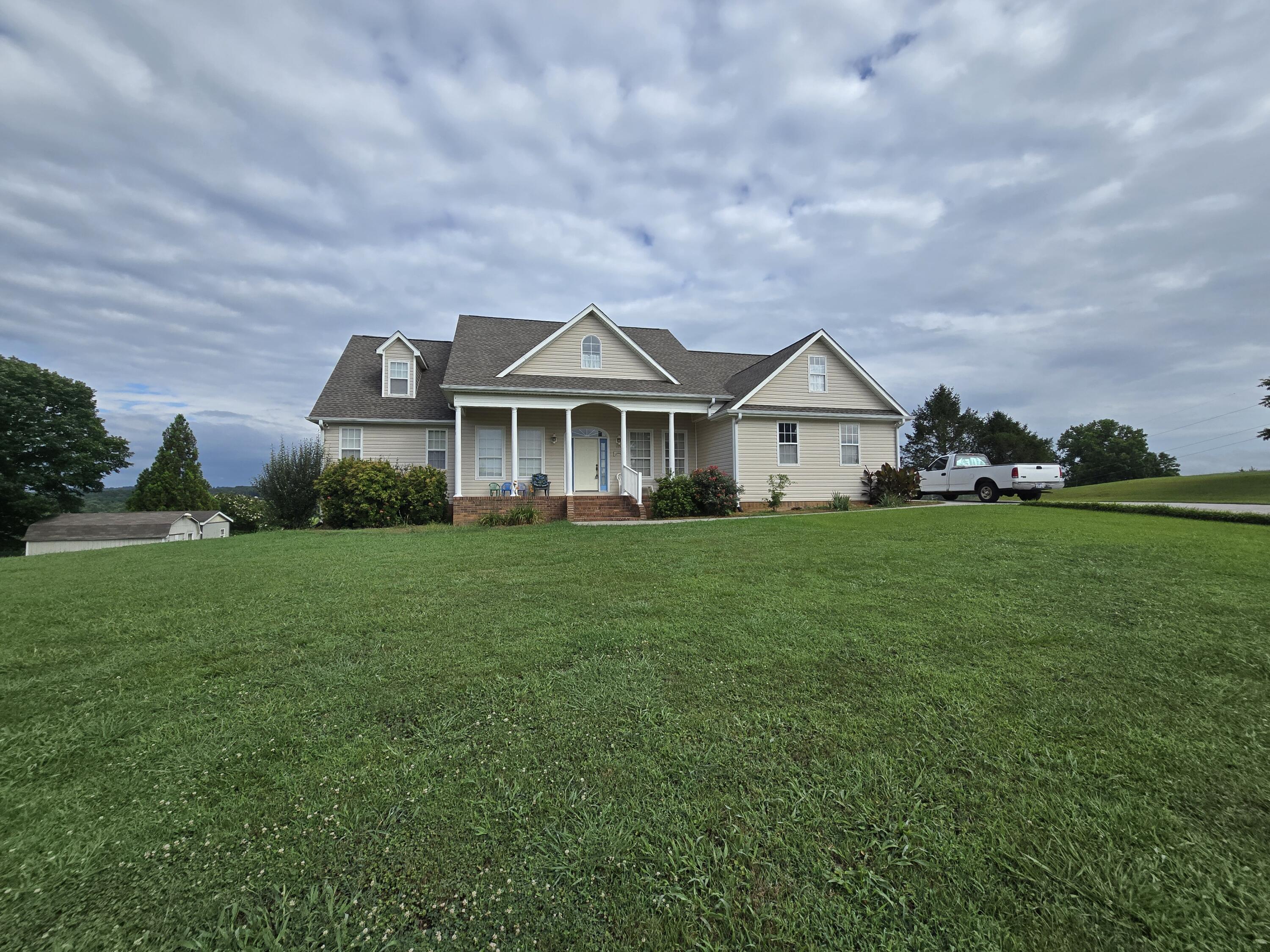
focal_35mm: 13
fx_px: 477
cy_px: 476
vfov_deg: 89.9
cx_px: 635
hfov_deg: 106.2
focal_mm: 2.2
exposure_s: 1/3427
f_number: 2.2
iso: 50
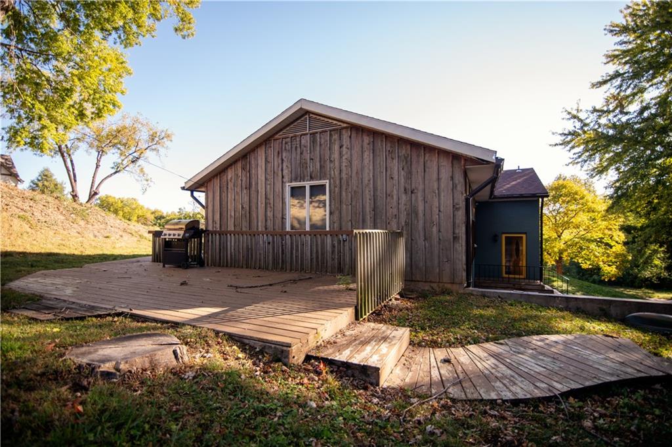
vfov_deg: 73.7
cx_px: 336
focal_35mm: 16
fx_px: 298
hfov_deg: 96.8
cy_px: 224
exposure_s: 1/640
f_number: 2.8
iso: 200
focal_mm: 16
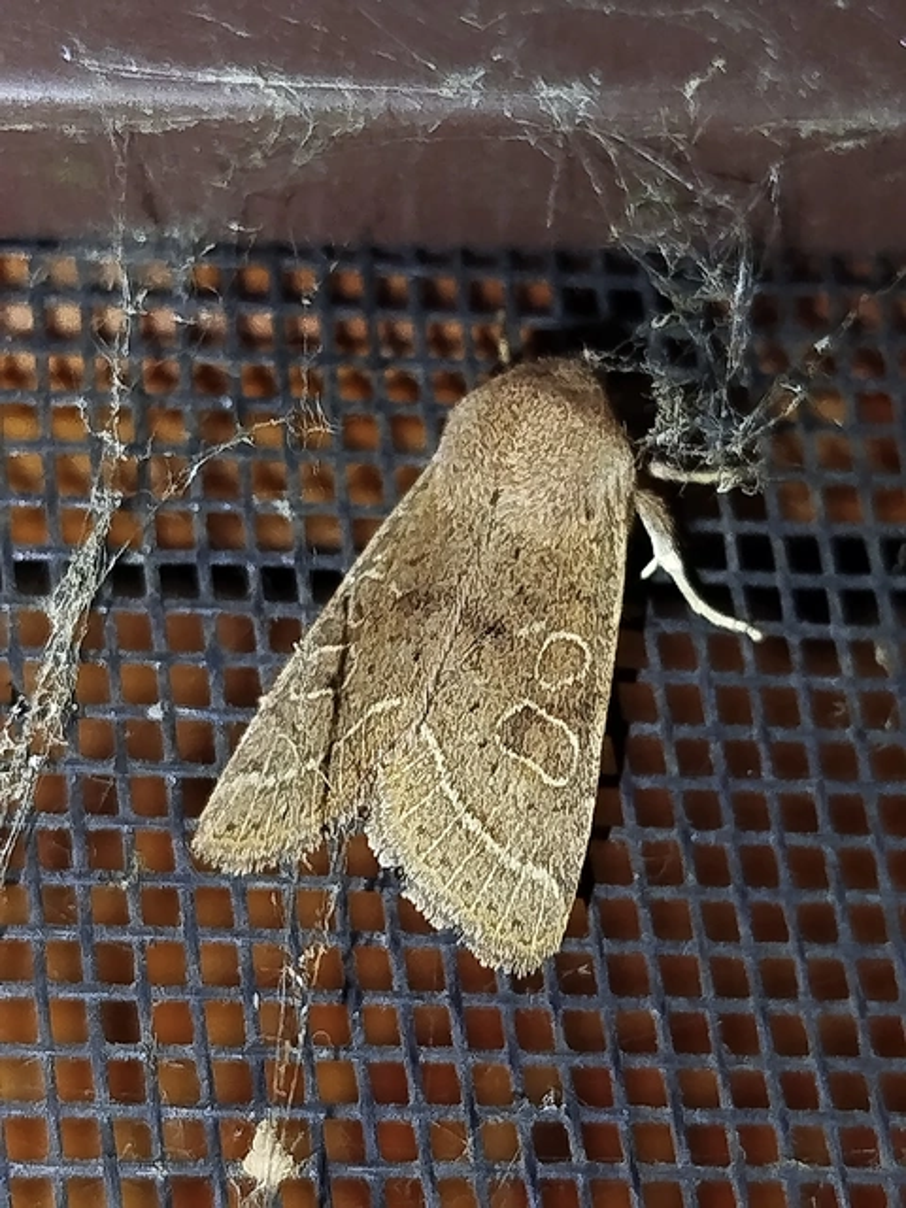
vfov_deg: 22.3
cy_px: 604
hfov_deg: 16.8
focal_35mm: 88
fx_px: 3071
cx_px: 453
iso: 160
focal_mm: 5.31
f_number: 1.7
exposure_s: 1/33
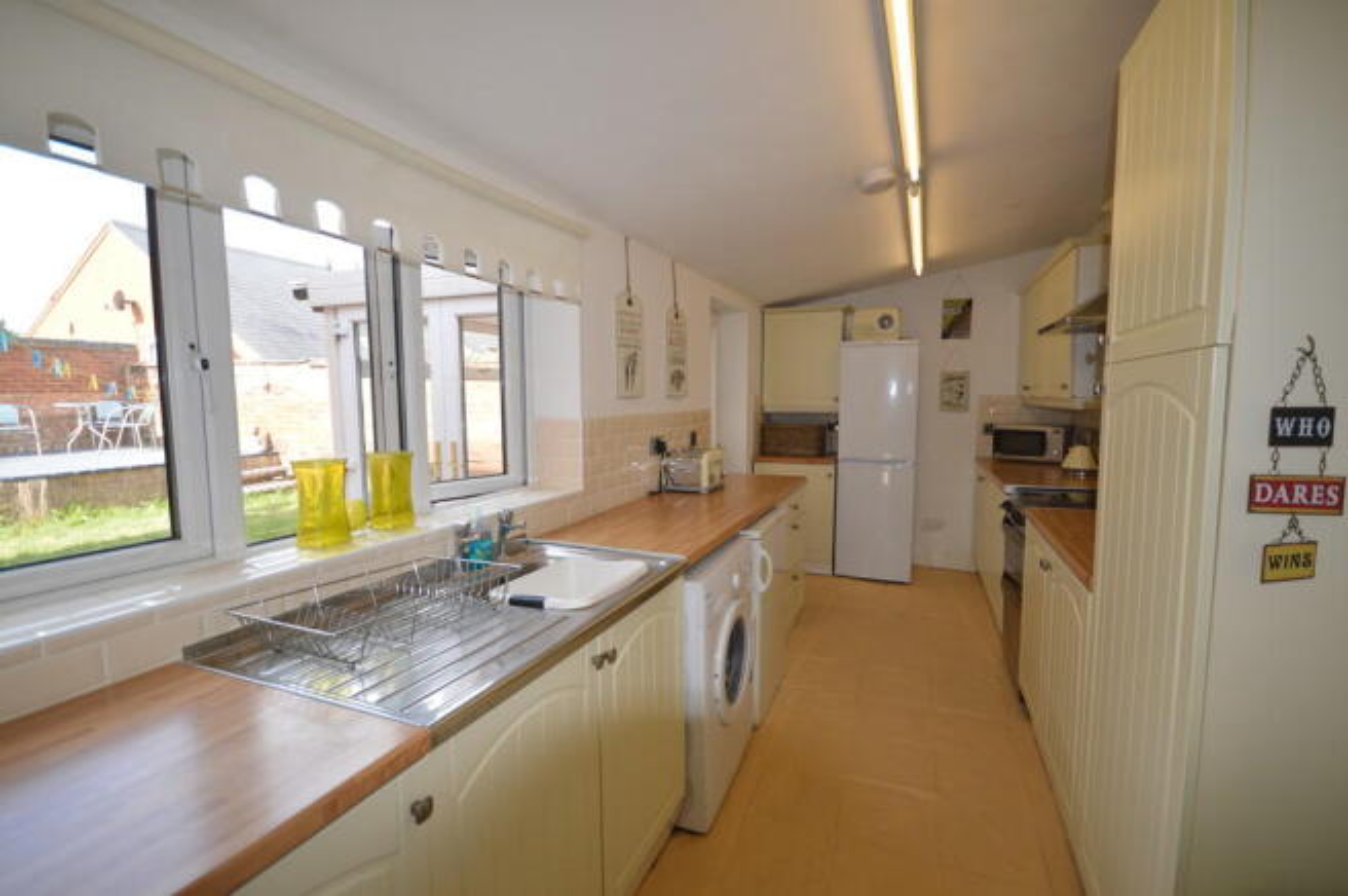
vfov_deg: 77.2
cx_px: 674
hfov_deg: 100.4
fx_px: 561
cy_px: 448
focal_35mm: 15
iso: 220
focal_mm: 10
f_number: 4
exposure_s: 1/125
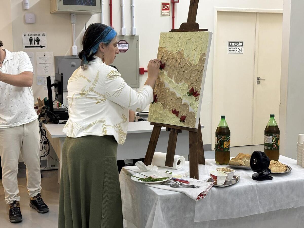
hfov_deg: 36.8
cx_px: 152
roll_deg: +0.5
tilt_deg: -8.2
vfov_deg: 28.0
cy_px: 114
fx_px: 457
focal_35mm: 52
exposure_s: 1/40
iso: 200
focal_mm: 5.96
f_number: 1.6
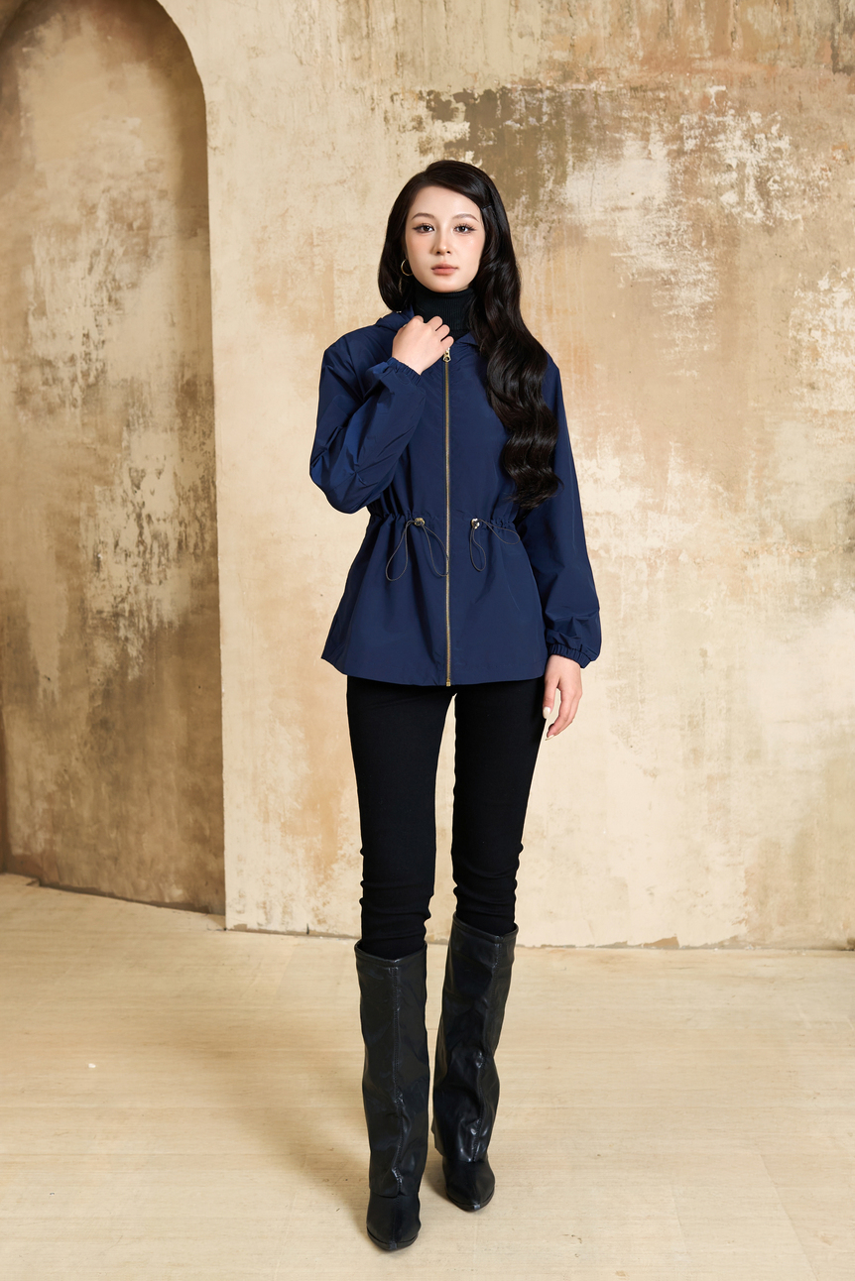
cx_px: 428
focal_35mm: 45
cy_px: 640
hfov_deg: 29.9
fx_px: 1602
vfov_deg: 43.6
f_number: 4
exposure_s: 1/160
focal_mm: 30
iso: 200
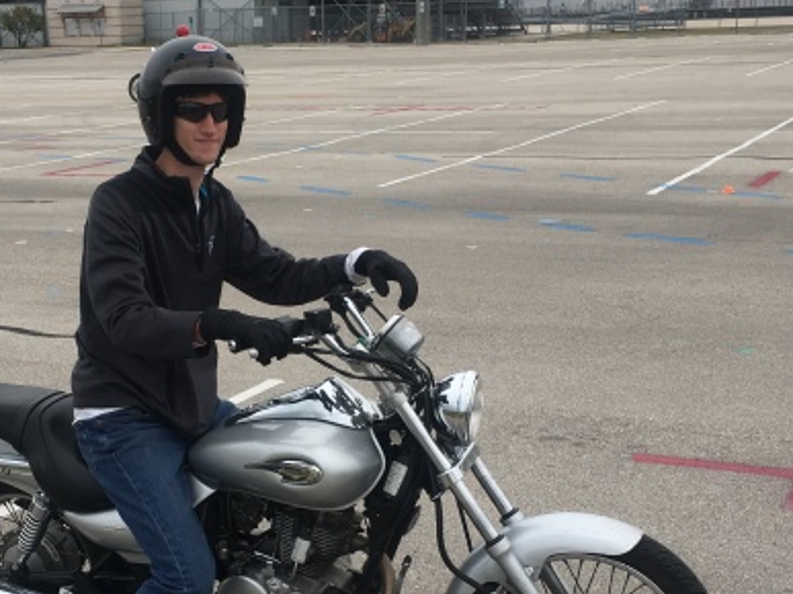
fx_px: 1374
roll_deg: +2.0
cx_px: 266
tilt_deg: -15.7
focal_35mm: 60
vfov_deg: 24.2
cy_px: 414
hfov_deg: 31.9
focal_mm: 4.15
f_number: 2.2
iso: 25
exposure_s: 1/569
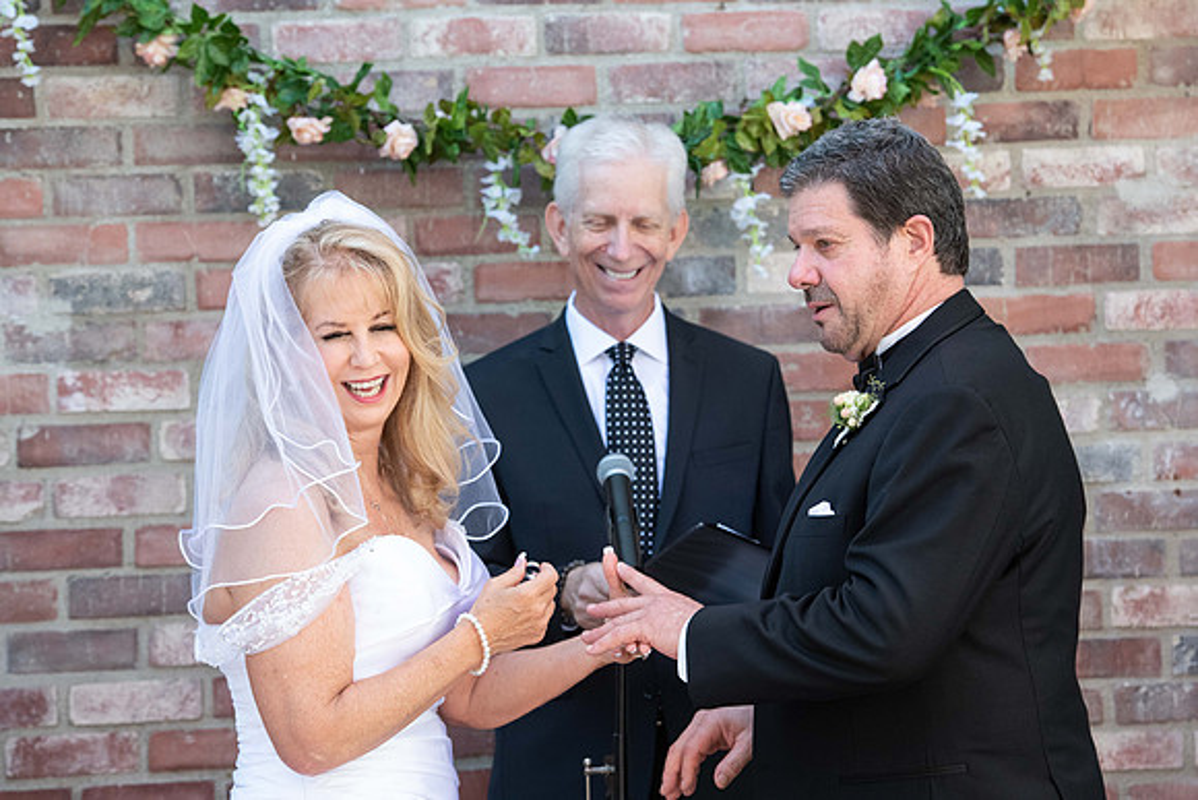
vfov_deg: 11.5
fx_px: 3962
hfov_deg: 17.2
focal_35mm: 119
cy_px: 390
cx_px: 612
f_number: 5
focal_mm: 116
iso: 1250
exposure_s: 1/640
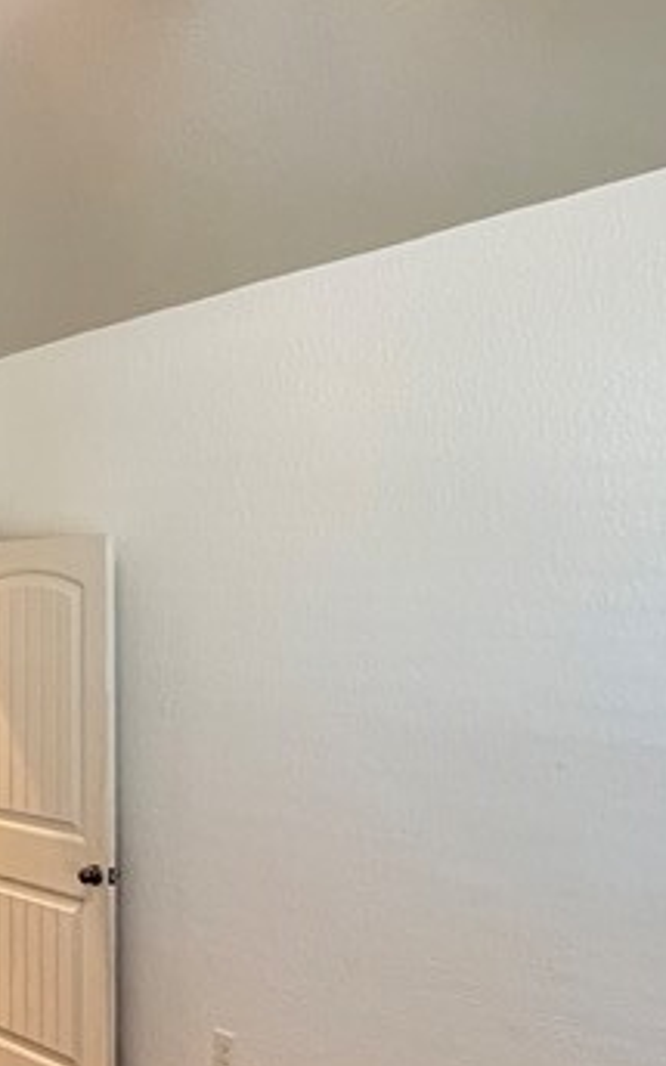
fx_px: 1191
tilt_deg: +1.2
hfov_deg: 27.0
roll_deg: -0.2
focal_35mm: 41
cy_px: 610
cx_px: -164
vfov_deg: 48.1
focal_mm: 1.57
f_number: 1.8
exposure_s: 1/60
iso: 640
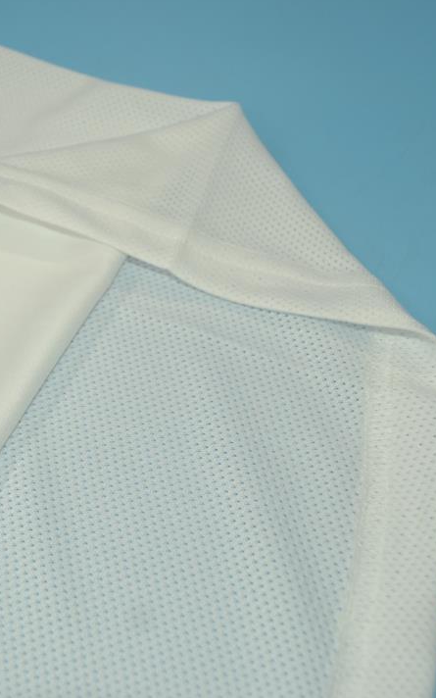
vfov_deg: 39.6
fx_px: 970
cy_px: 347
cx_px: 68
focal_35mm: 51
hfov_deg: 24.8
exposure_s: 1/200
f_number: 4.5
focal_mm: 22
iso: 200
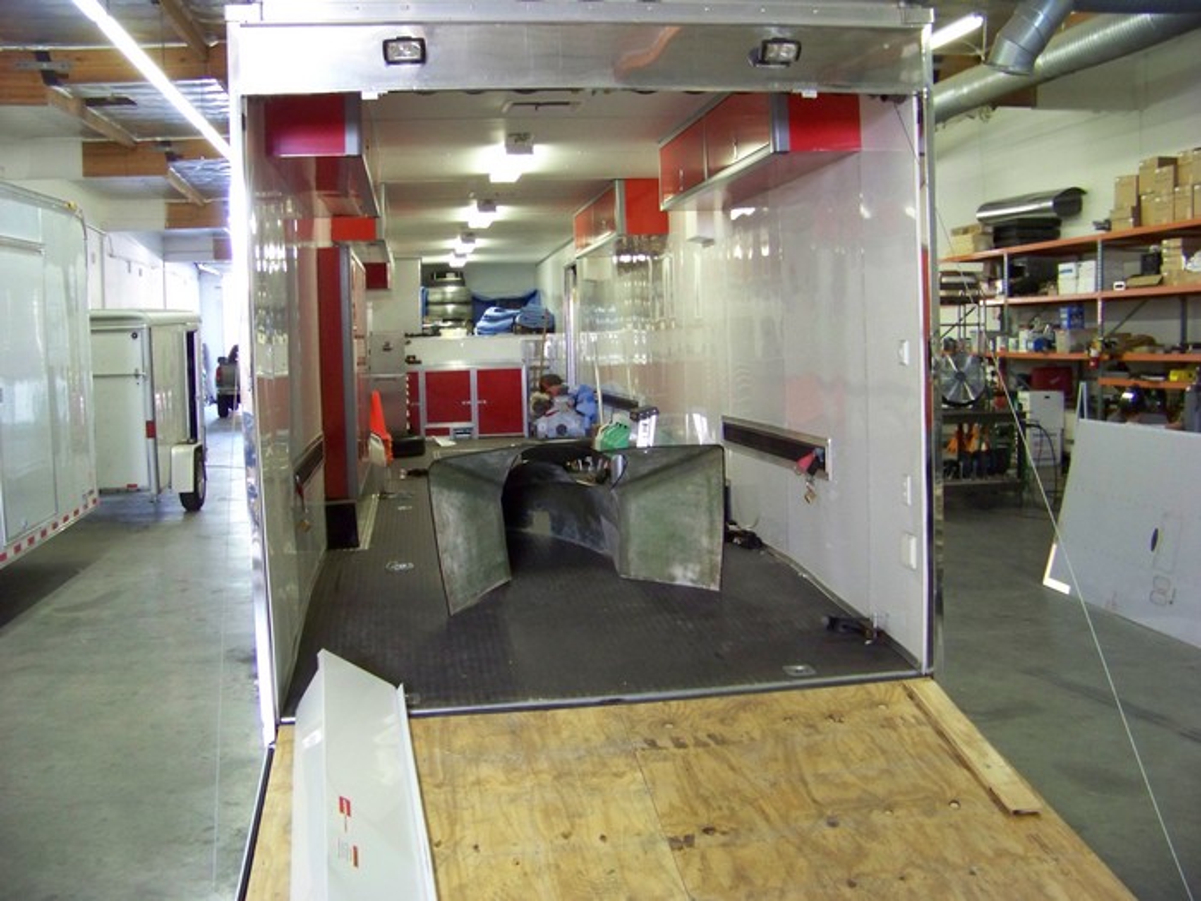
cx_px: 600
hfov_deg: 51.4
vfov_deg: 39.7
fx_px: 1249
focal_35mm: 36
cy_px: 450
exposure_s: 1/30
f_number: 2.8
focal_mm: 5.85
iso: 309
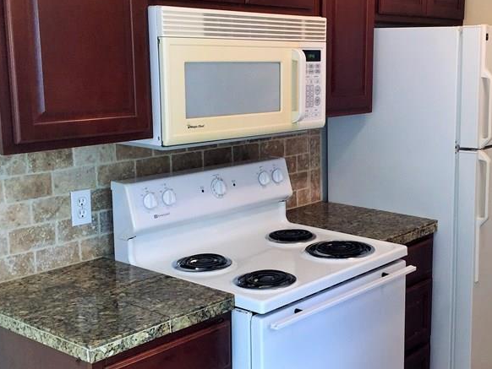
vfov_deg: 28.6
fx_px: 725
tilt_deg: -11.6
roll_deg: -1.0
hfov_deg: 36.8
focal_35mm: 51
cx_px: 353
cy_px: 193
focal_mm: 4.15
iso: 40
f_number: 2.2
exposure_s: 1/30
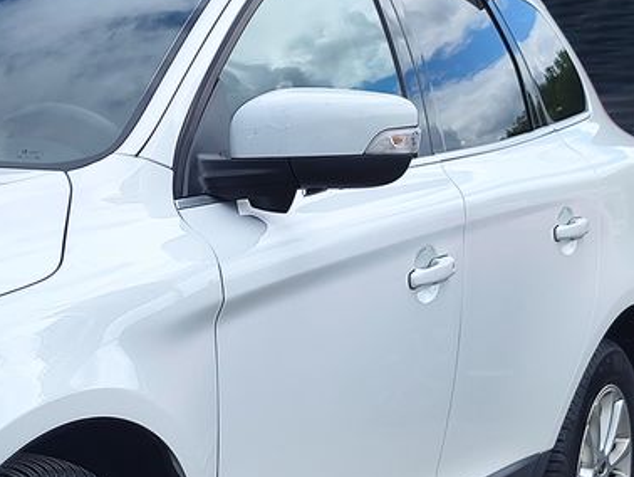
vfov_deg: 19.5
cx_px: -238
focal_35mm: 73
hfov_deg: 23.0
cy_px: 489
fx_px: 1338
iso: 50
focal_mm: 7.01
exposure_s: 1/699
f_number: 1.69
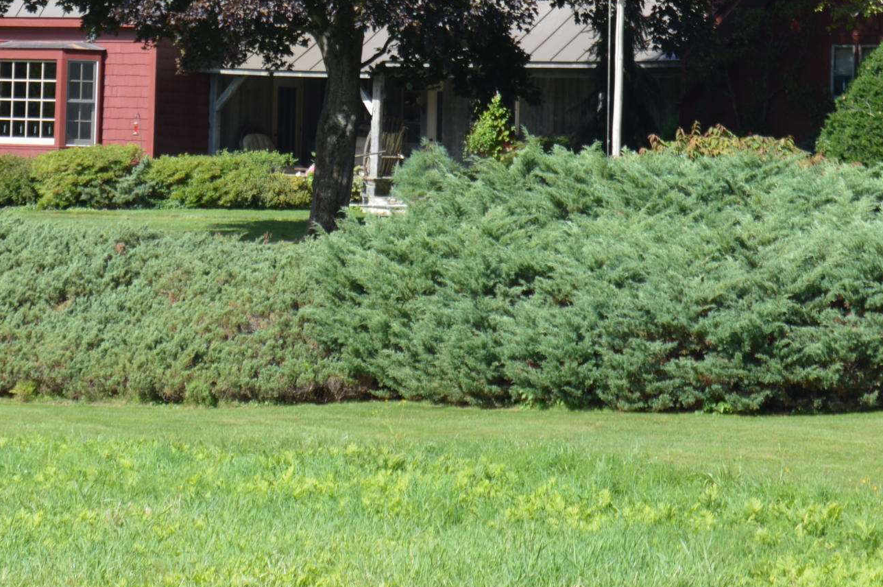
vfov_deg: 7.1
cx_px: 281
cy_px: -92
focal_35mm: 192
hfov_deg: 10.7
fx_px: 4709
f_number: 6.3
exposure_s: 1/160
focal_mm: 55
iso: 100
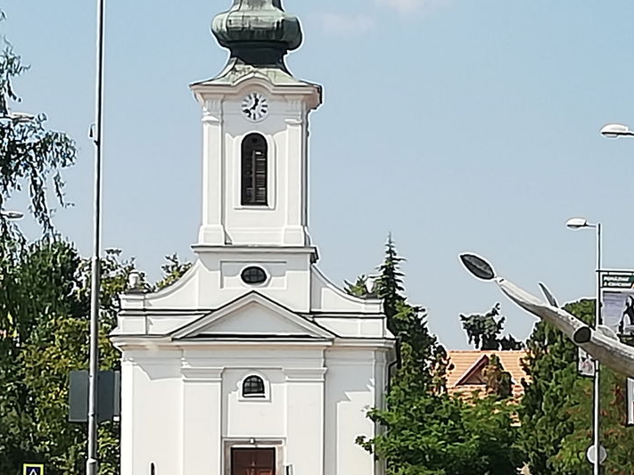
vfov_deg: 8.2
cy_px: 389
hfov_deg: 10.9
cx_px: 595
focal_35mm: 181
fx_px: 3314
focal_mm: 3.81
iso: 50
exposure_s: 1/903
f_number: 2.2
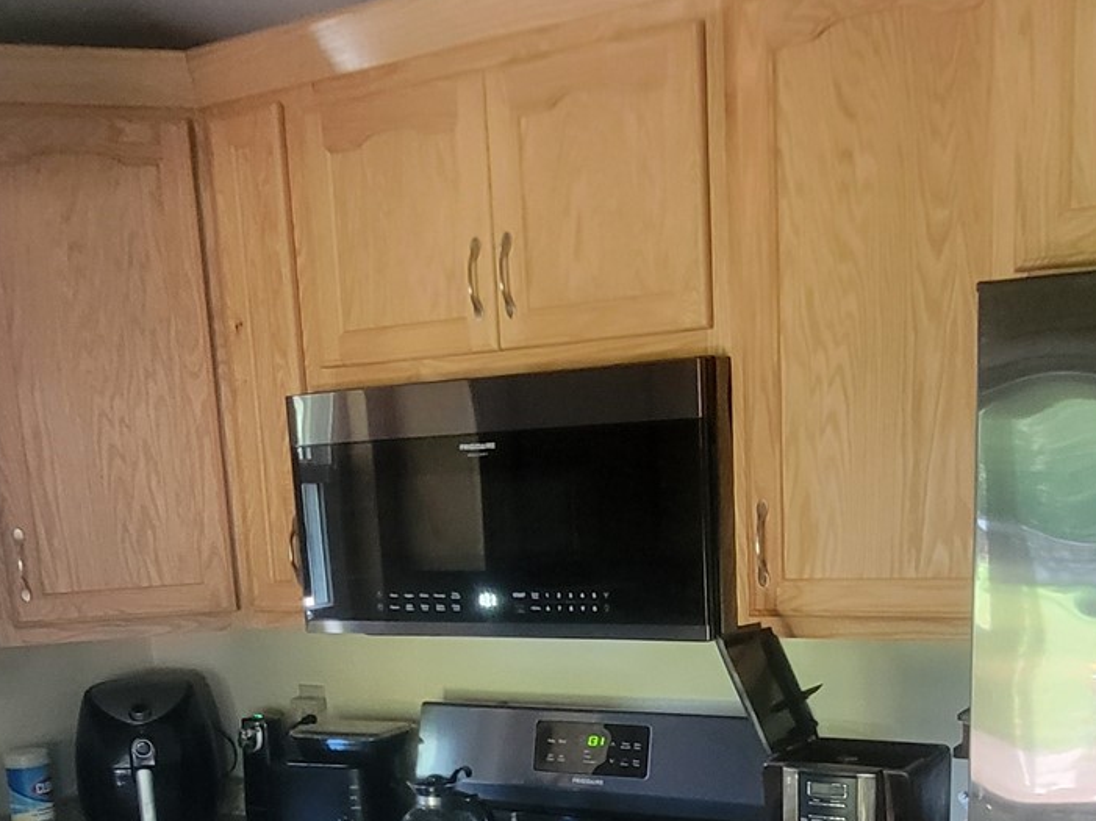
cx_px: 618
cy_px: 758
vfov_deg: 35.2
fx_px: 1203
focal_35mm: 38
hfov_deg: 48.9
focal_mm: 2.2
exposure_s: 1/30
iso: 500
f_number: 2.2
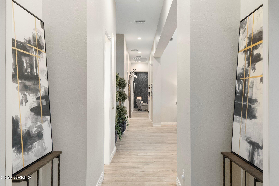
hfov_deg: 61.9
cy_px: 93
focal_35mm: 30
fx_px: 232
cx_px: 140
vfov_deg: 43.6
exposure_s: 1/8
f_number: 8
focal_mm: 30
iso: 1000
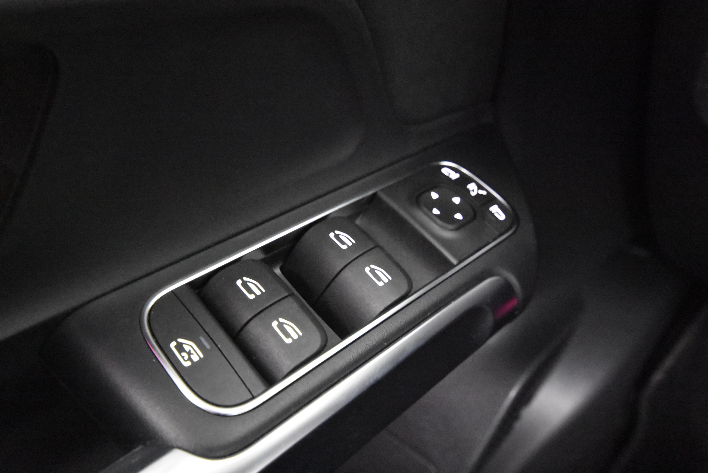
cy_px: 236
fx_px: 590
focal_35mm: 30
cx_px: 354
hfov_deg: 61.9
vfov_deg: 43.7
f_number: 5.6
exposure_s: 1/8
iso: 12800
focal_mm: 20
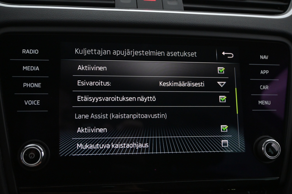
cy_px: 97
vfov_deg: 34.2
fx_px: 316
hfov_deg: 49.6
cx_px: 146
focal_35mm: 39
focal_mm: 26
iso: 2500
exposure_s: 1/50
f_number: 4.5
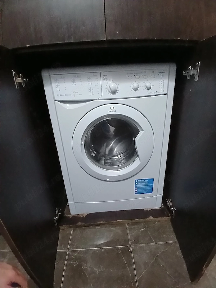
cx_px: 108
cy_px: 144
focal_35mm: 17
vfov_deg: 91.0
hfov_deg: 74.7
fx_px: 141
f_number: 2.2
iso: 1000
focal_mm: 1.4
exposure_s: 1/14.3
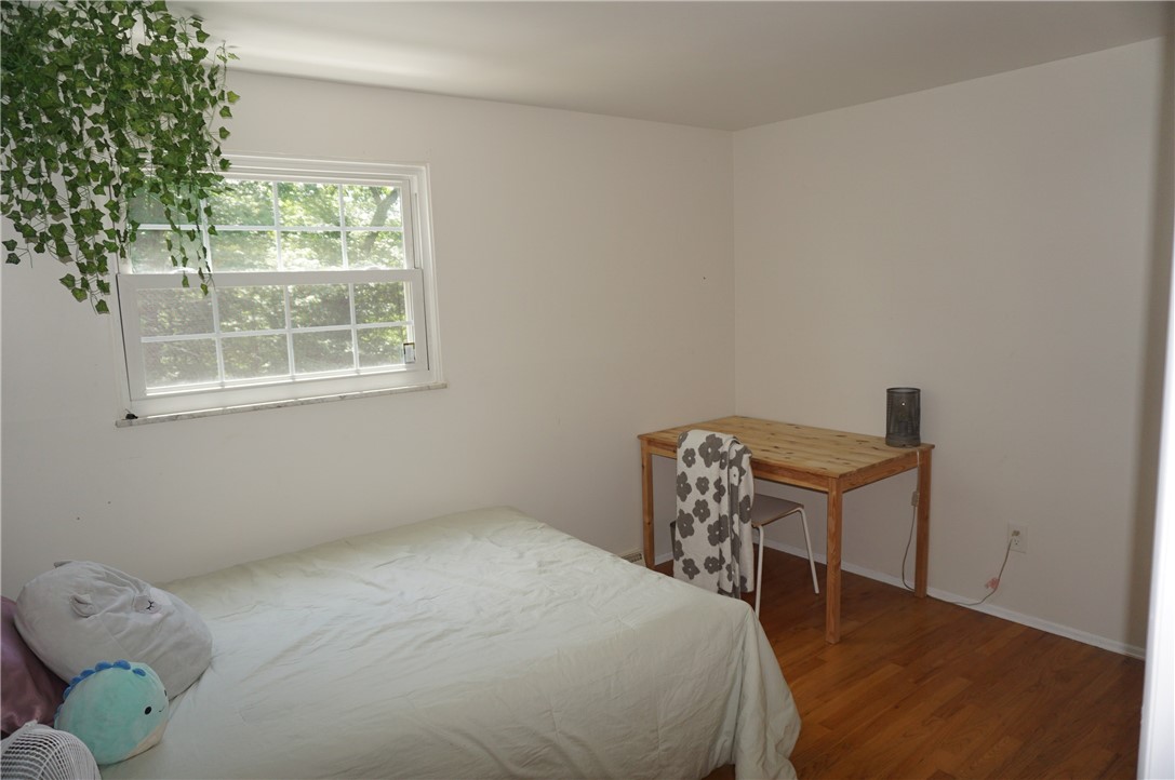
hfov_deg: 73.8
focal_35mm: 24
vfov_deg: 53.0
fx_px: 782
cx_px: 588
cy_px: 390
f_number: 4
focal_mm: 16
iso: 320
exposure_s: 1/160
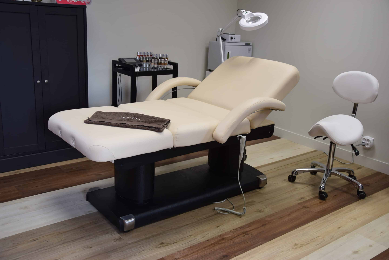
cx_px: 194
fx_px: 406
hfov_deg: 51.2
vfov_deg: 35.6
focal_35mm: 38
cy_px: 130
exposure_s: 1/40
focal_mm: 25
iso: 200
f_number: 4
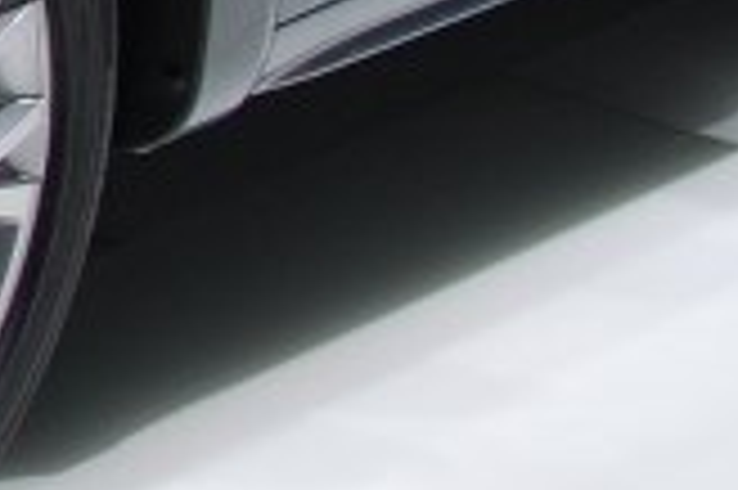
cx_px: -1341
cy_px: -587
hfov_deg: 8.6
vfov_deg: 6.4
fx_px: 4219
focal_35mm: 206
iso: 200
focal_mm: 22
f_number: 6.3
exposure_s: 1/160
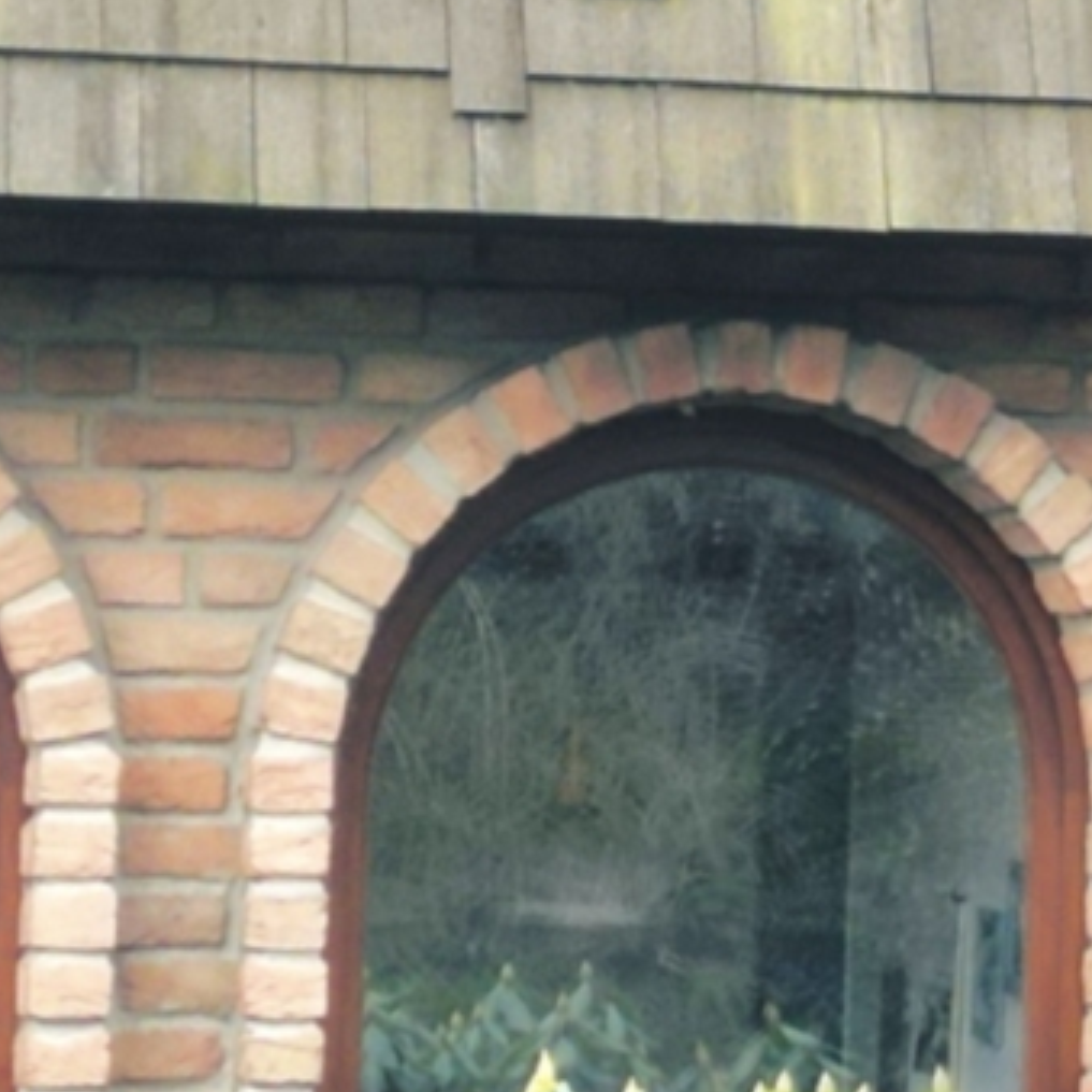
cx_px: 1591
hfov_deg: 10.6
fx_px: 5710
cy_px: 335
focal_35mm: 160
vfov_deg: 10.9
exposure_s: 1/640
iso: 100
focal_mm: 6.72
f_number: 1.7
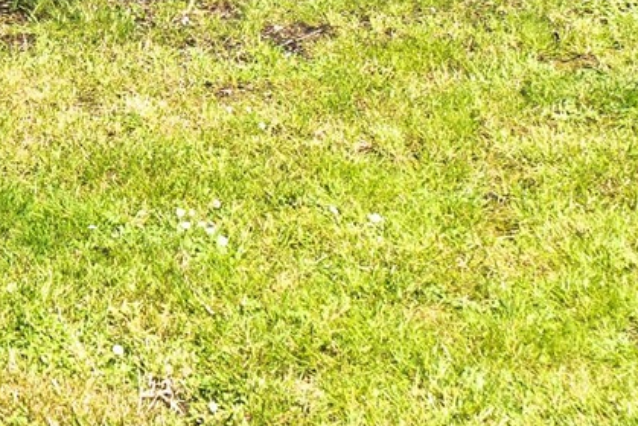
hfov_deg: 22.7
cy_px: -338
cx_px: -43
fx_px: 1507
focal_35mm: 85
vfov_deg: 14.2
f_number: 7.1
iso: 80
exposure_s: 1/40
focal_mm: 21
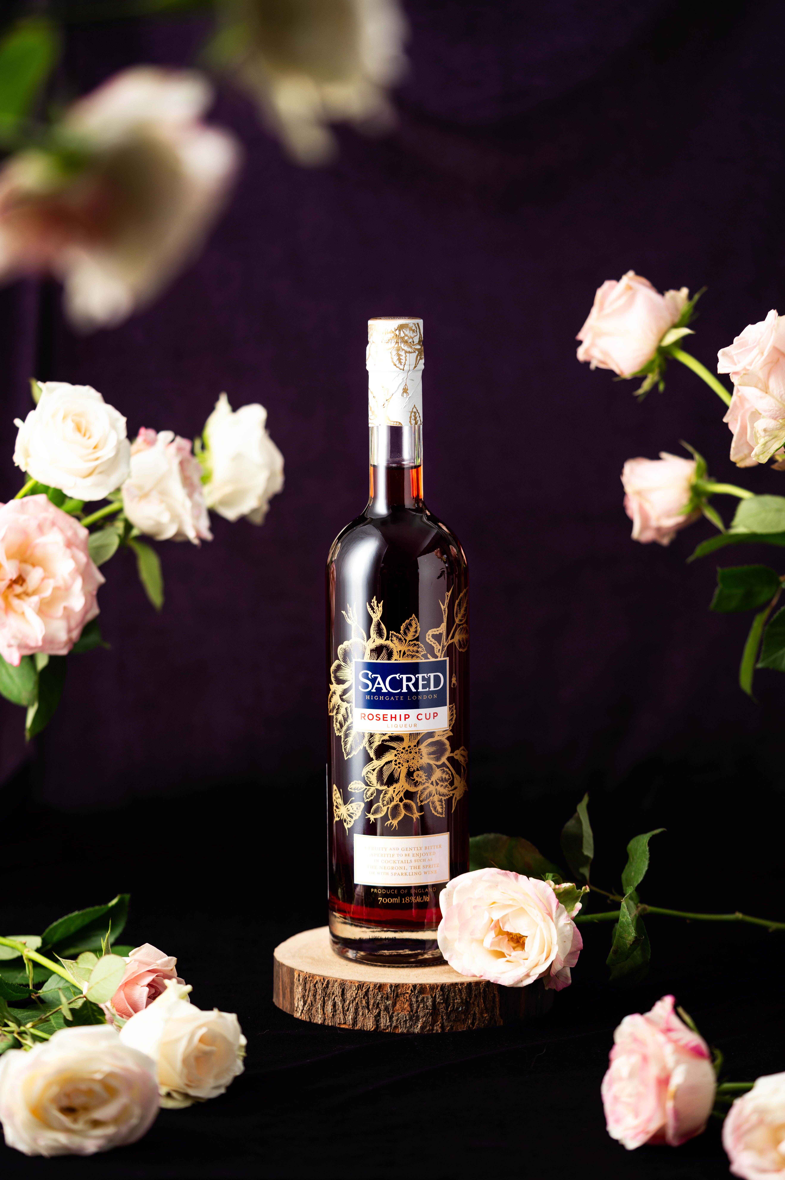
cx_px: 392
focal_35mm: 90
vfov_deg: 22.6
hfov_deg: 15.2
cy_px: 590
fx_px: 2949
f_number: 3.2
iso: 160
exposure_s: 1/125
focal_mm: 90
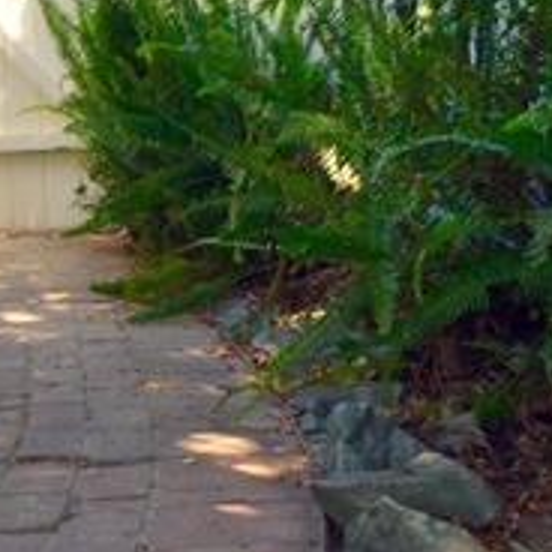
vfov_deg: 19.5
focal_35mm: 89
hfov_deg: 19.1
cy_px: 321
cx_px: 39
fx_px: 1606
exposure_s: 1/135
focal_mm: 4.15
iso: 32
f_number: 2.2
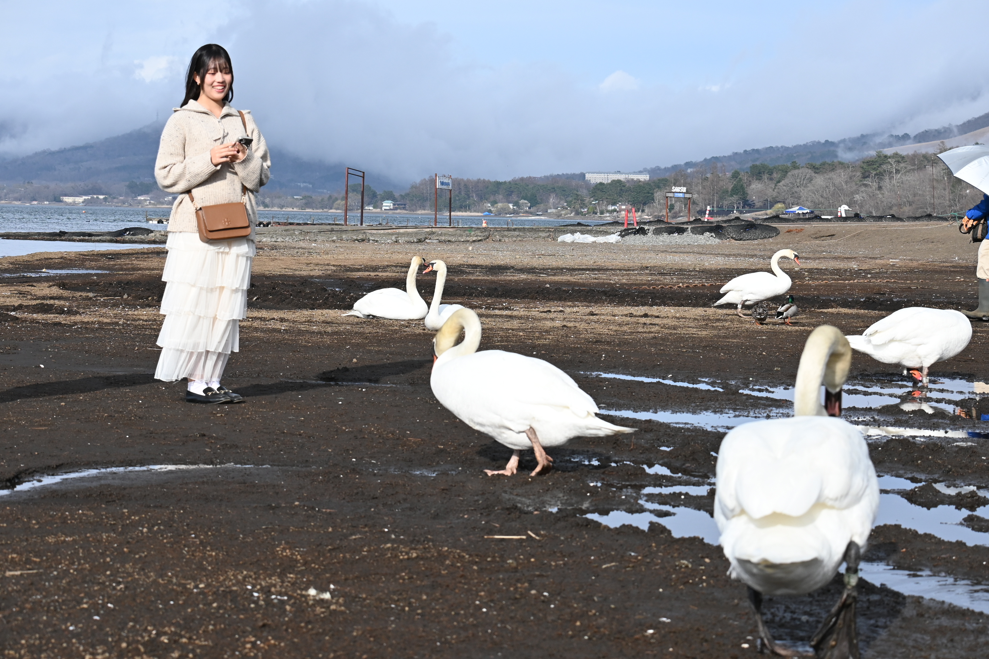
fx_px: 2349
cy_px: 330
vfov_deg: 16.0
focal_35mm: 86
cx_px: 494
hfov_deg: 23.8
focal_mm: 57
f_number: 8
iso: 400
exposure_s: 1/1000
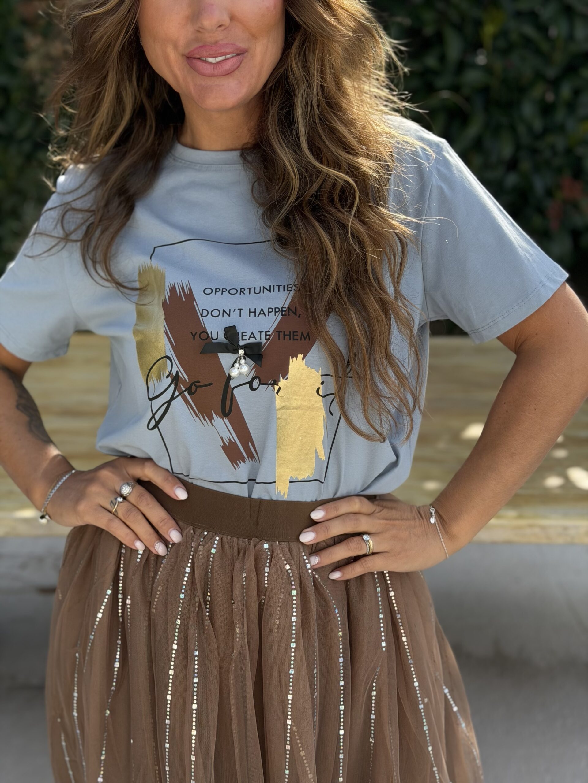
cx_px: 294
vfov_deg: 39.7
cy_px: 392
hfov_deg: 30.3
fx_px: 1087
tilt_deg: -19.3
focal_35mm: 48
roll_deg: +2.4
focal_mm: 6.76
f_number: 1.78
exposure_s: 1/1642
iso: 80
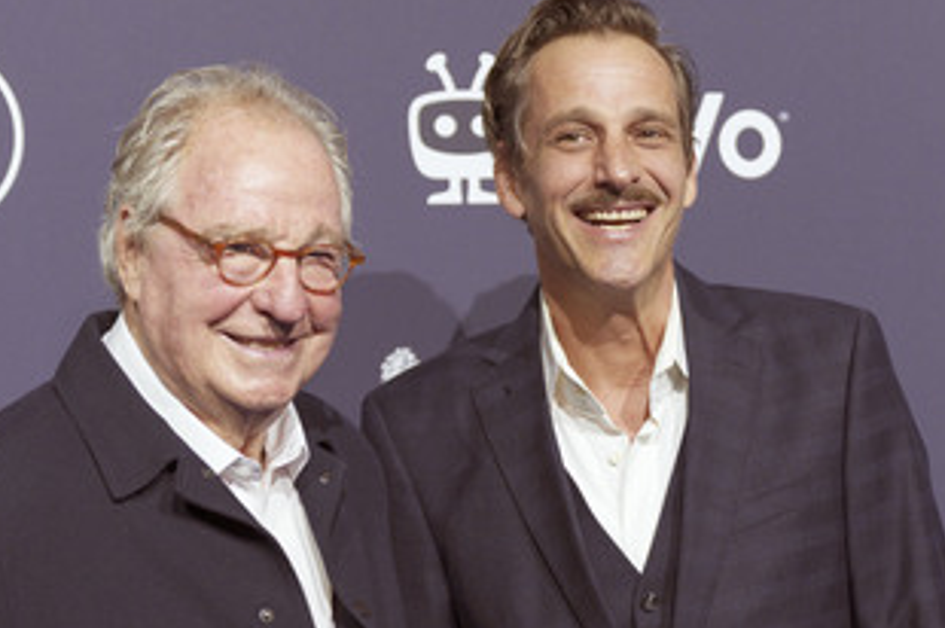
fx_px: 3016
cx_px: 450
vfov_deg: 11.9
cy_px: 409
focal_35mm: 115
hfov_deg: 17.8
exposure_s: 1/400
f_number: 2.8
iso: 800
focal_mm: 79
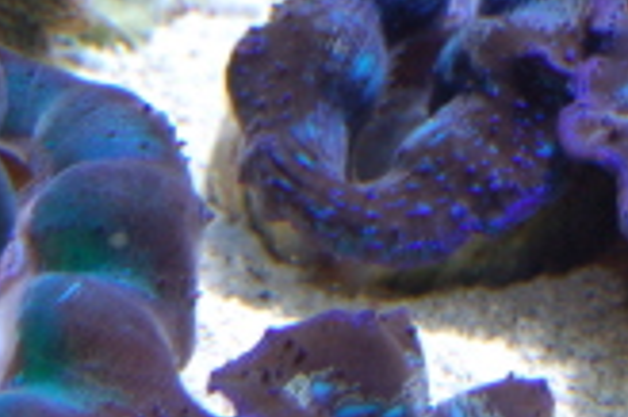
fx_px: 2492
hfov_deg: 14.3
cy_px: 78
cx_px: 153
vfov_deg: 9.5
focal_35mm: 143
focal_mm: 26
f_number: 5
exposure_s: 1/100
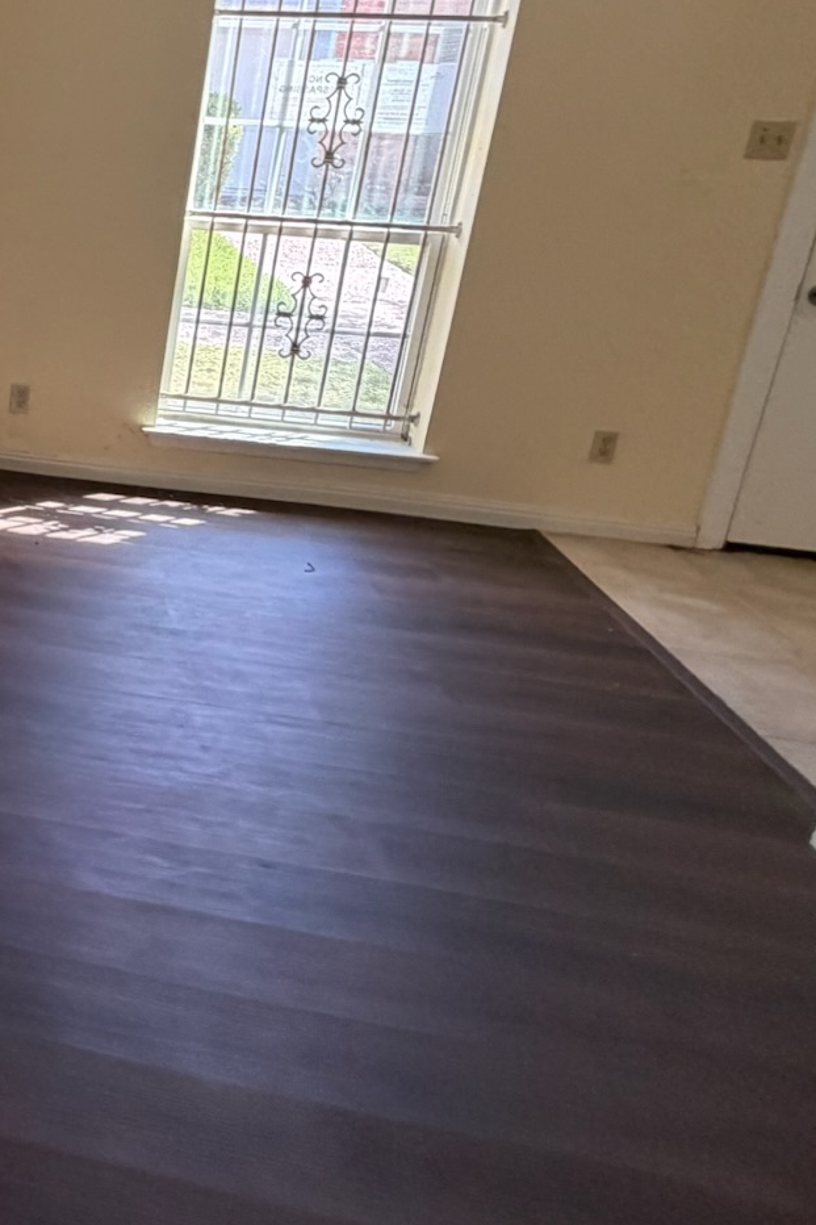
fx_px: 1088
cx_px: -264
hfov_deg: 31.1
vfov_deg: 56.5
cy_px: 343
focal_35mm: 32
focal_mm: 2.22
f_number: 2.2
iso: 250
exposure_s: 1/121
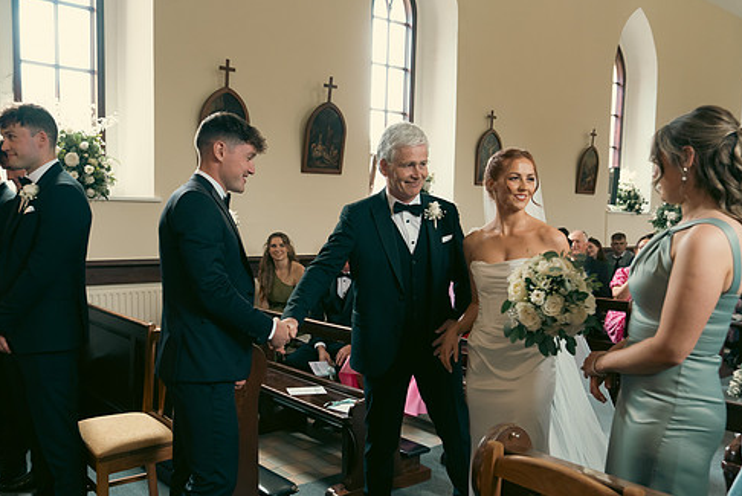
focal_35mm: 31
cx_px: 315
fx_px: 640
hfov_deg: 59.9
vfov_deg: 42.3
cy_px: 291
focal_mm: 26
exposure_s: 1/200
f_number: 3.5
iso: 1600
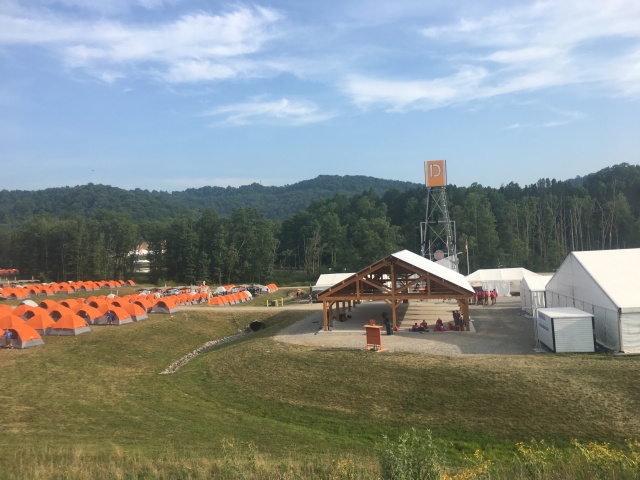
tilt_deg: +4.2
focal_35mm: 29
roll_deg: +4.7
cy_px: 240
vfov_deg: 48.2
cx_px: 320
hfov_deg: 61.7
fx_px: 536
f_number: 2.2
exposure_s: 1/950
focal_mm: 4.15
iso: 25
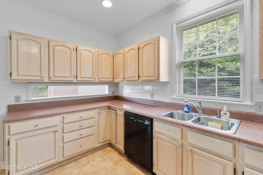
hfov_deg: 100.4
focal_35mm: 15
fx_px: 110
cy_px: 88
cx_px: 132
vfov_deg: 77.3
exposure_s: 1/2
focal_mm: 10
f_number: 4.5
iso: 100
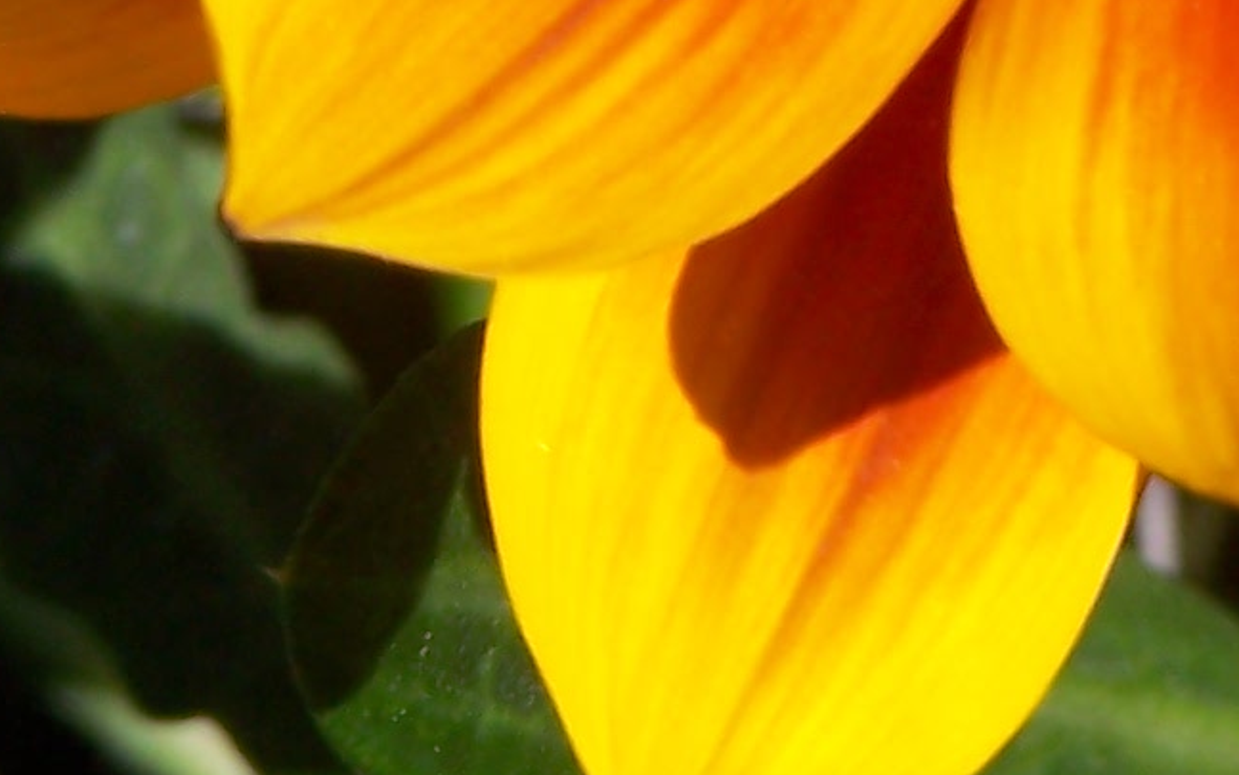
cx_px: 1321
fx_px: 23569
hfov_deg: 3.0
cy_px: -1026
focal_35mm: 698
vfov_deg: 1.9
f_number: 4.5
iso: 64
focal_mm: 23.1
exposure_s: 1/500
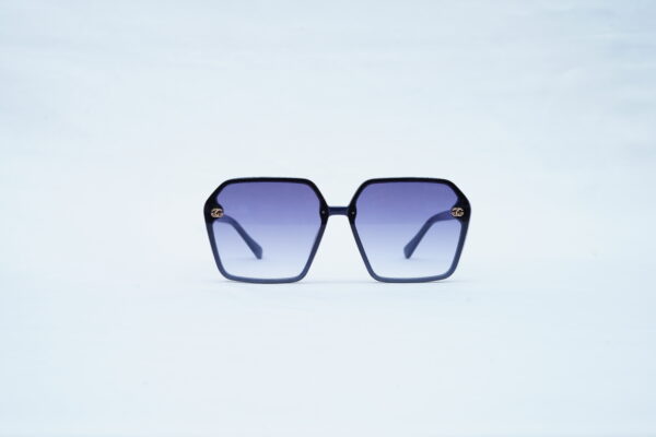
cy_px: 218
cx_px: 328
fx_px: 911
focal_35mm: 50
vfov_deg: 27.0
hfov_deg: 39.6
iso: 200
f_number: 9
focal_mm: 50
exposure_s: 1/160
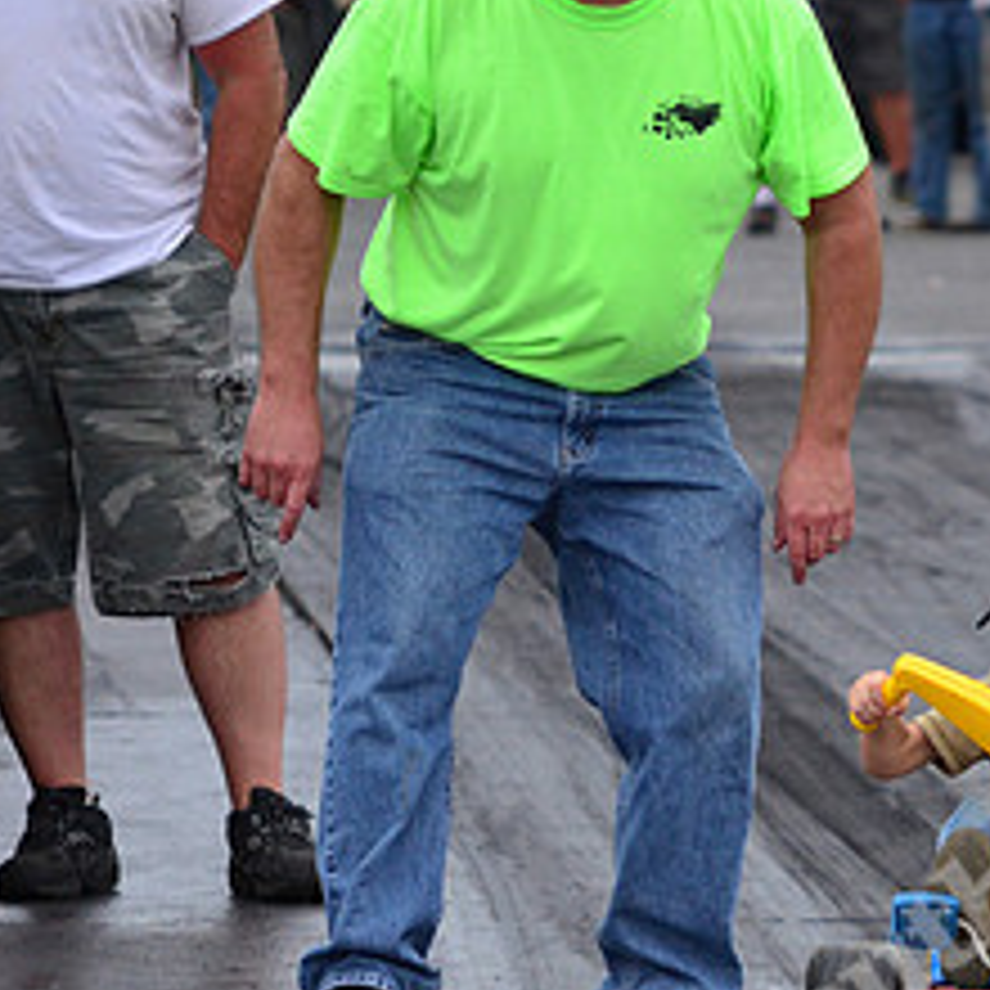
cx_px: 1116
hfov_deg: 3.2
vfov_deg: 3.2
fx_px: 17897
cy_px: 846
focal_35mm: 553
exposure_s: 1/2000
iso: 1000
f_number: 5.6
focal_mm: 165
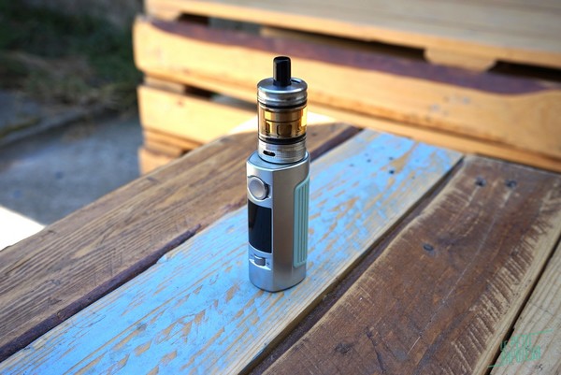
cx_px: 280
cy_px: 188
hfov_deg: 51.9
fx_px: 577
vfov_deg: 36.0
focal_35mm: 37
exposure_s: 1/100
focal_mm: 37
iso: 100
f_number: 7.1
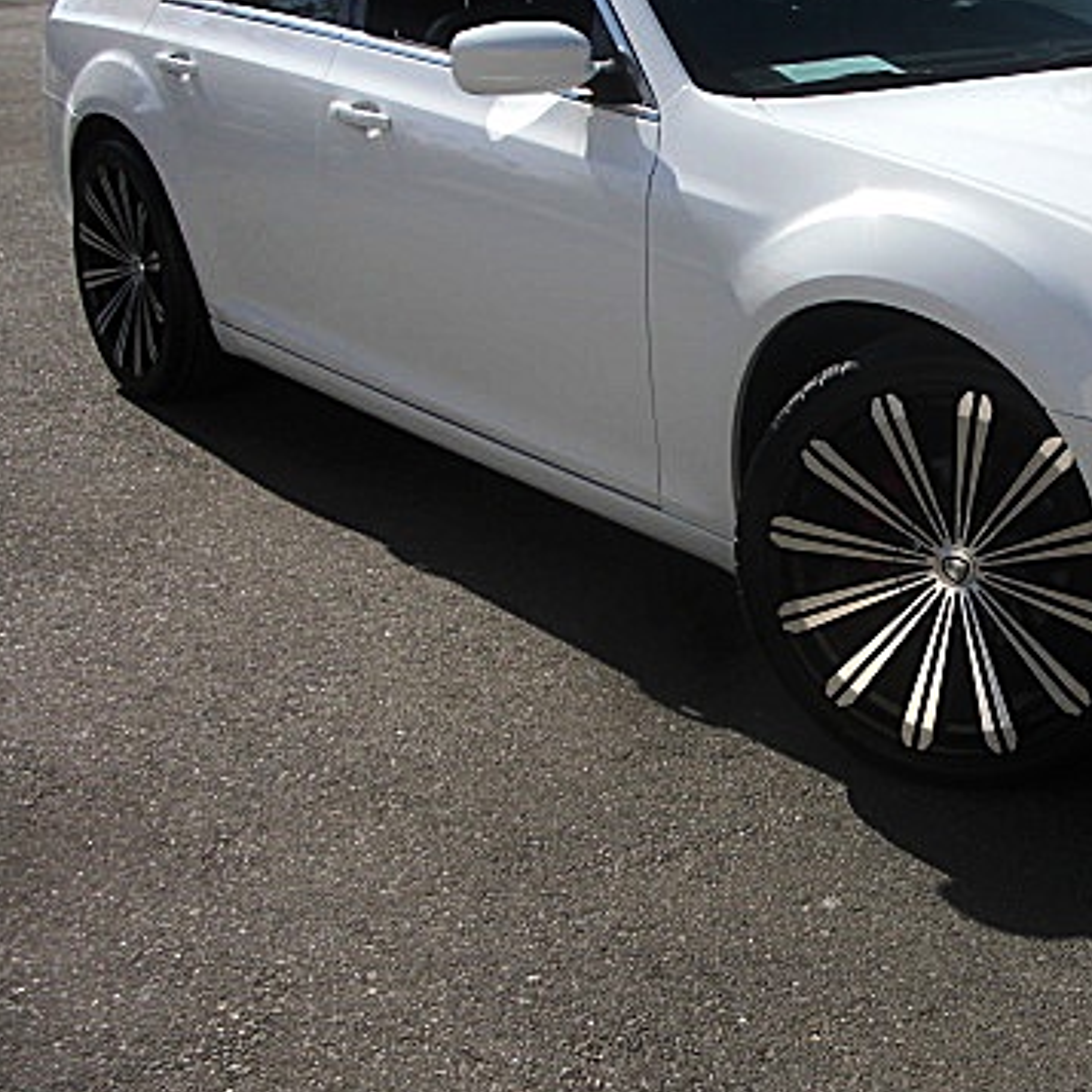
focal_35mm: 57
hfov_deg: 29.0
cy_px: 468
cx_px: 951
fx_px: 2034
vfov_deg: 30.0
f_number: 7.9
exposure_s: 1/125
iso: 50
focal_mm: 6.3
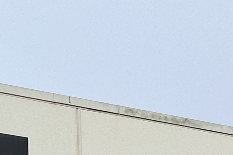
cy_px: 455
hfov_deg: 13.3
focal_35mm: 152
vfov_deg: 7.9
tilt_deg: +2.4
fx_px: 984
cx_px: 241
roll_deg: +2.8
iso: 50
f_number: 1.6
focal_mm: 5.1
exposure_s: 1/2309
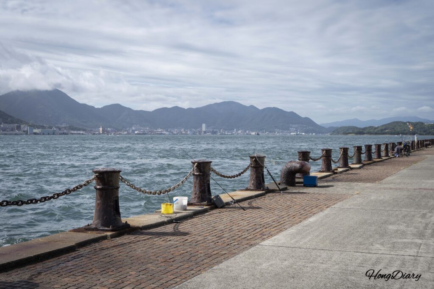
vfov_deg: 28.1
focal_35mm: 48
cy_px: 144
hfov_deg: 41.1
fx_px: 579
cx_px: 217
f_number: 11
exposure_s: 1/160
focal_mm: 48
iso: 100
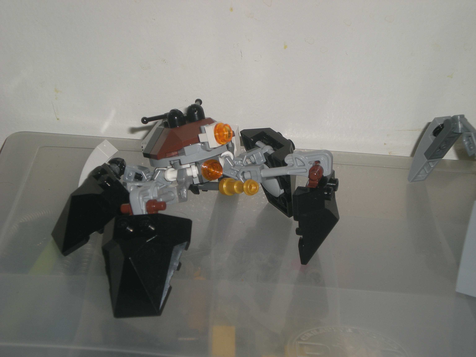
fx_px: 1196
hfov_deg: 22.5
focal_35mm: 87
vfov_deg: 17.0
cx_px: 238
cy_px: 178
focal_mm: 14.3
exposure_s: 1/120
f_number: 5.1
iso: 50
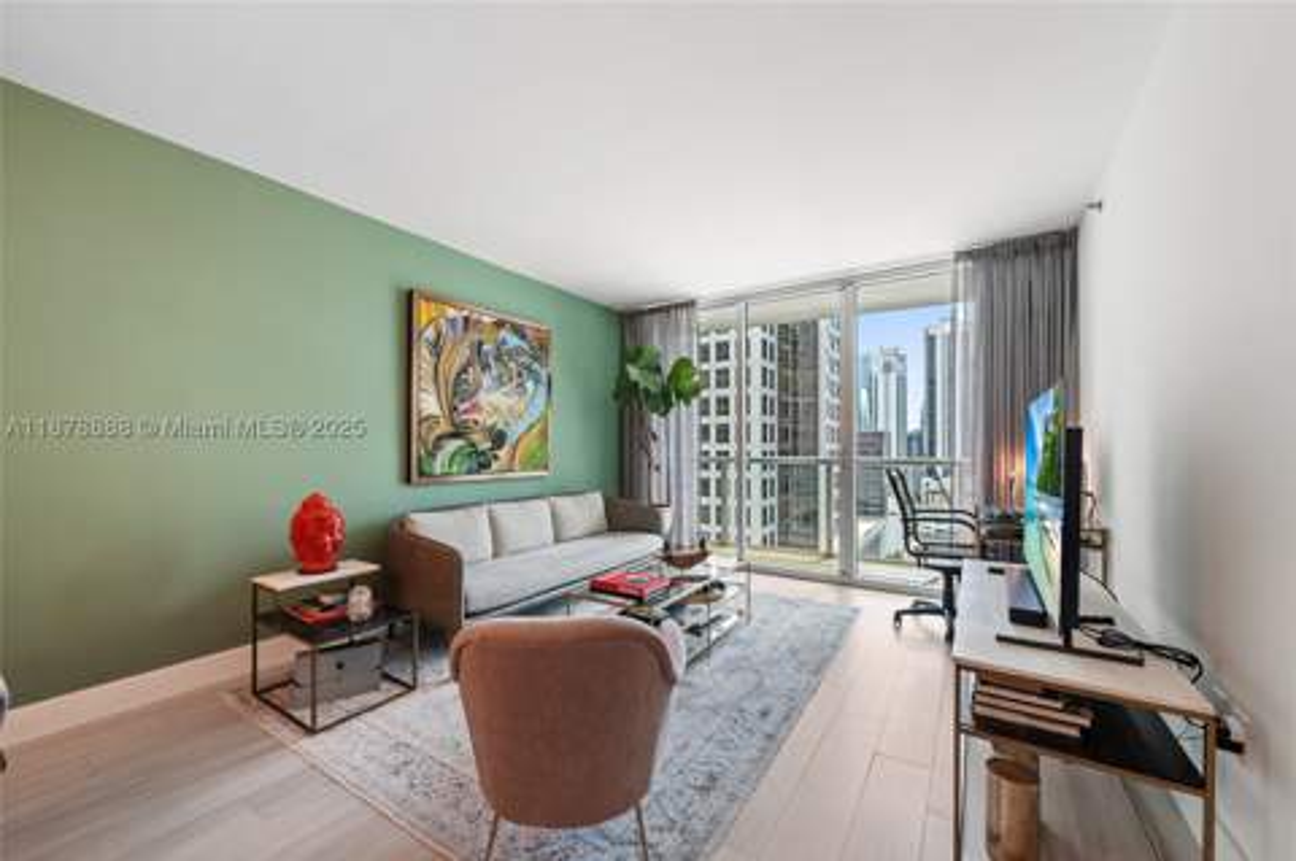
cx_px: 648
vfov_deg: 85.3
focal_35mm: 13
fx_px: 468
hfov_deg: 108.4
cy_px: 430
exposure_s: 1/6
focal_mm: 13
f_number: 9
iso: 400
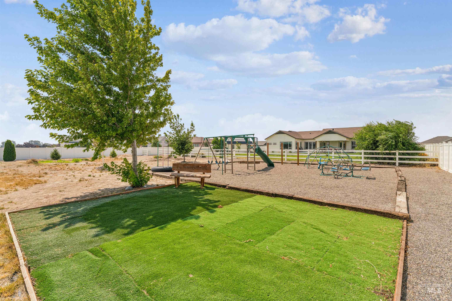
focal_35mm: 16
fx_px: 207
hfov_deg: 95.0
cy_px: 150
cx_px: 226
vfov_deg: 72.1
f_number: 14
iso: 400
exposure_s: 1/250
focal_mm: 16.5
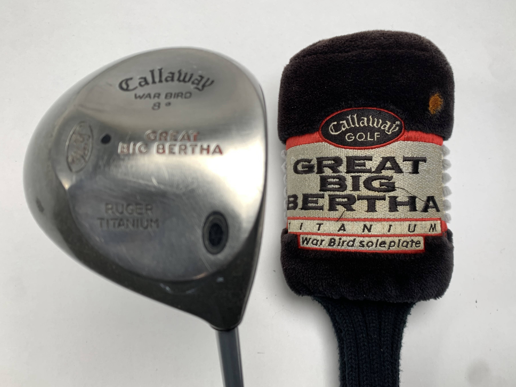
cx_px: 268
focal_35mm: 29
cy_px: 197
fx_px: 432
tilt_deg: -71.1
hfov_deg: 61.6
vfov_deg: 48.2
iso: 40
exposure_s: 1/120
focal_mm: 4.25
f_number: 1.8
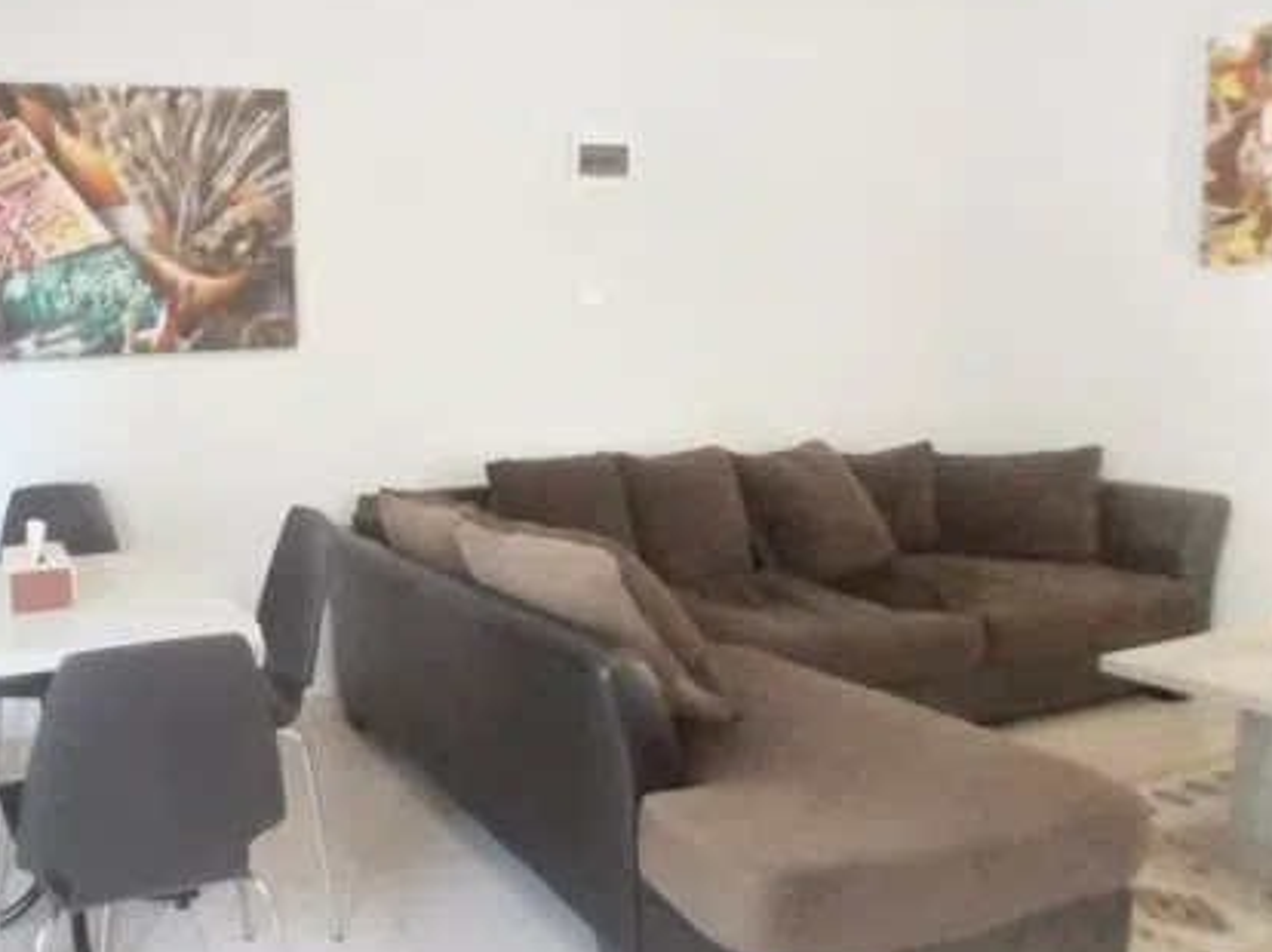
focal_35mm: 22
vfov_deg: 60.9
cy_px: 422
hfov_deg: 67.8
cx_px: 221
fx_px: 808
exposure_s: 1/25
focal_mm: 1.3
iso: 400
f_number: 2.2
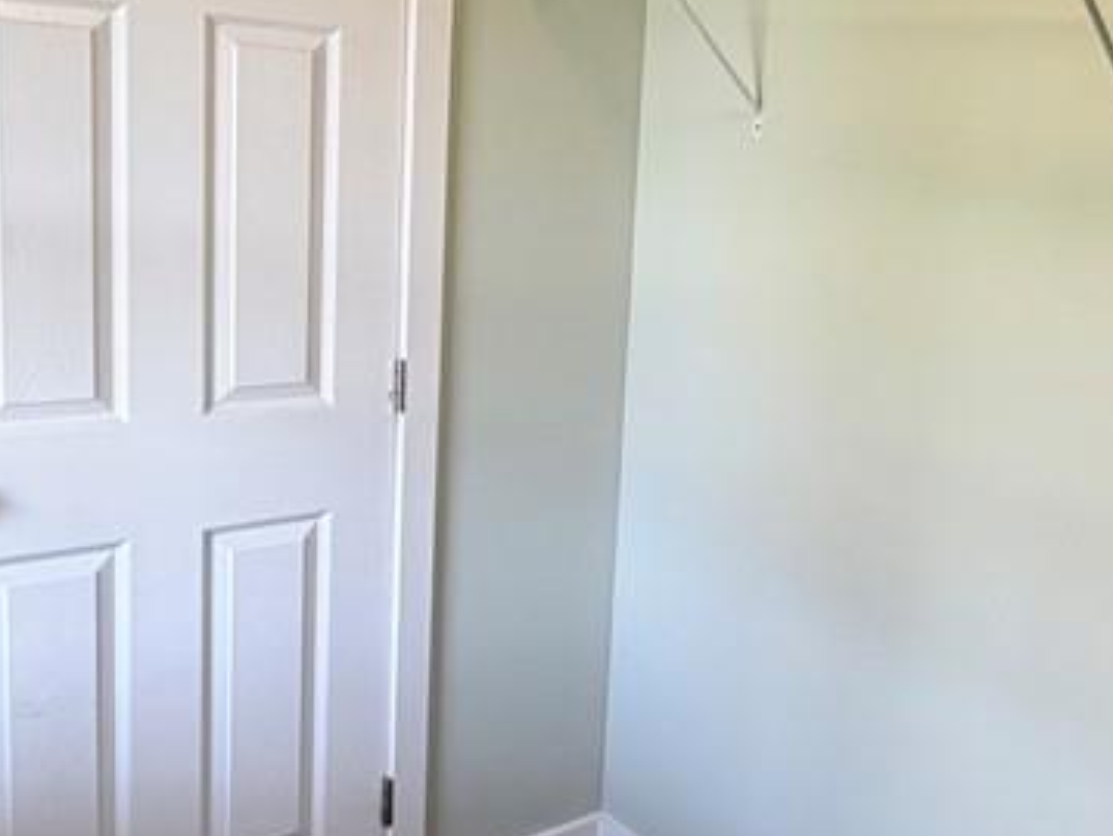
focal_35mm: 40
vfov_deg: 35.8
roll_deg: -4.9
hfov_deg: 44.5
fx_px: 1287
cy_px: 323
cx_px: 886
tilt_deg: -8.5
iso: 160
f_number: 2.2
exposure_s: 1/120
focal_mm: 2.22
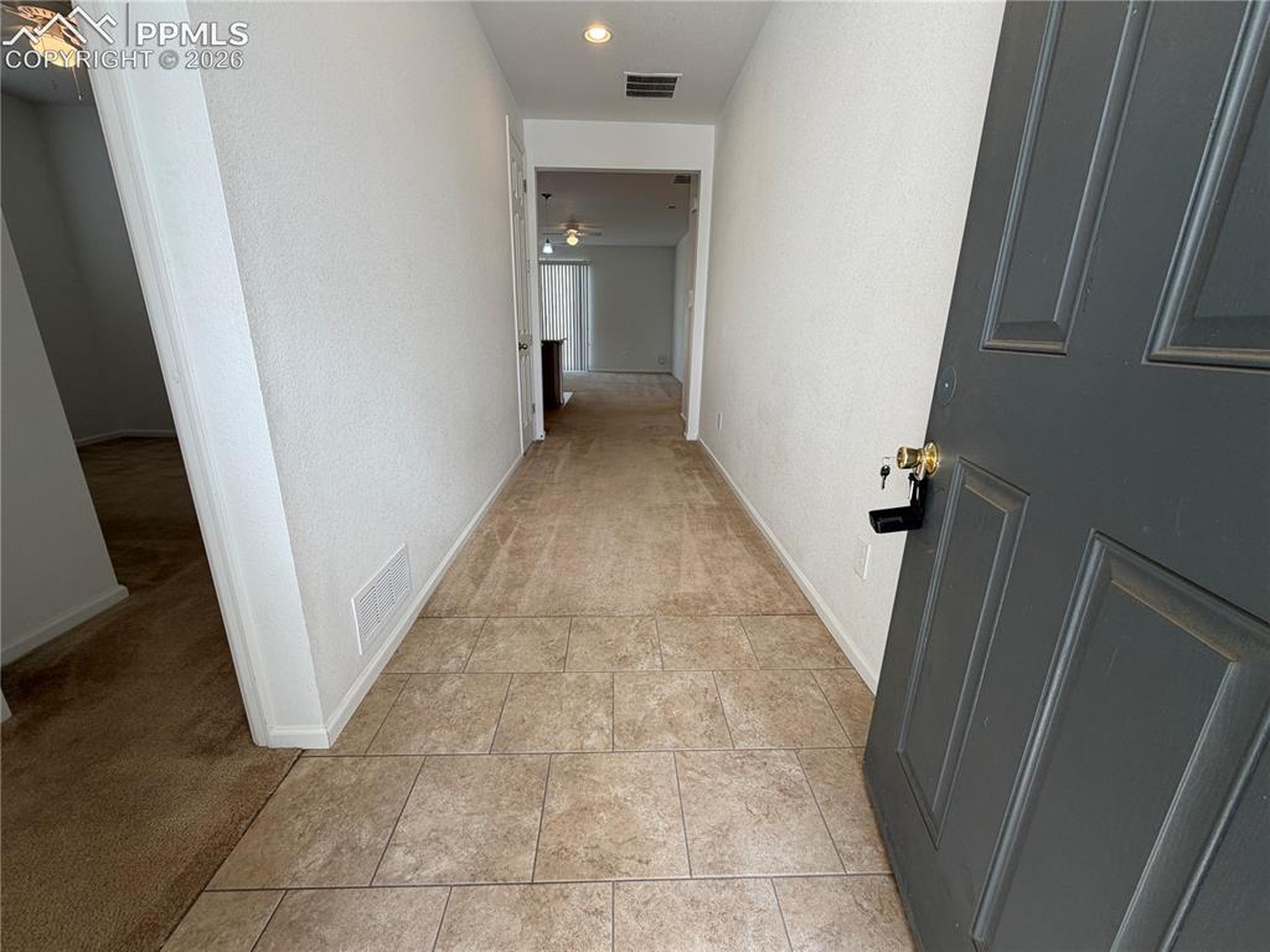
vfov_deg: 85.6
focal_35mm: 14
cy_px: 476
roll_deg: -0.4
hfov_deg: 102.1
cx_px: 635
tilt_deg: -16.8
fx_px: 513
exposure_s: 1/121
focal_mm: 2.22
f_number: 2.2
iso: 64
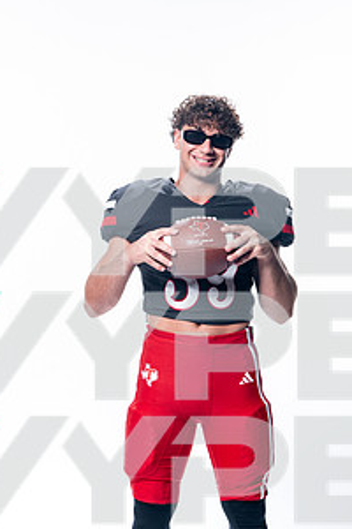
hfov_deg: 10.6
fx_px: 1892
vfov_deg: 15.9
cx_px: 155
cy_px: 347
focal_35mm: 129
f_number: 5.6
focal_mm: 86
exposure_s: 1/250
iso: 100
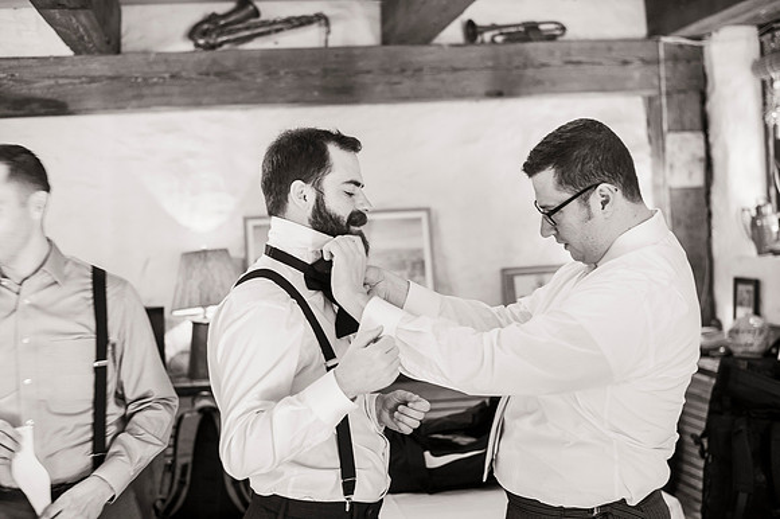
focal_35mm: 50
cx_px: 390
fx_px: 1083
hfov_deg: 39.6
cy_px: 260
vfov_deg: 27.0
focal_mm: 50
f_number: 2.8
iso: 1000
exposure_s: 1/40
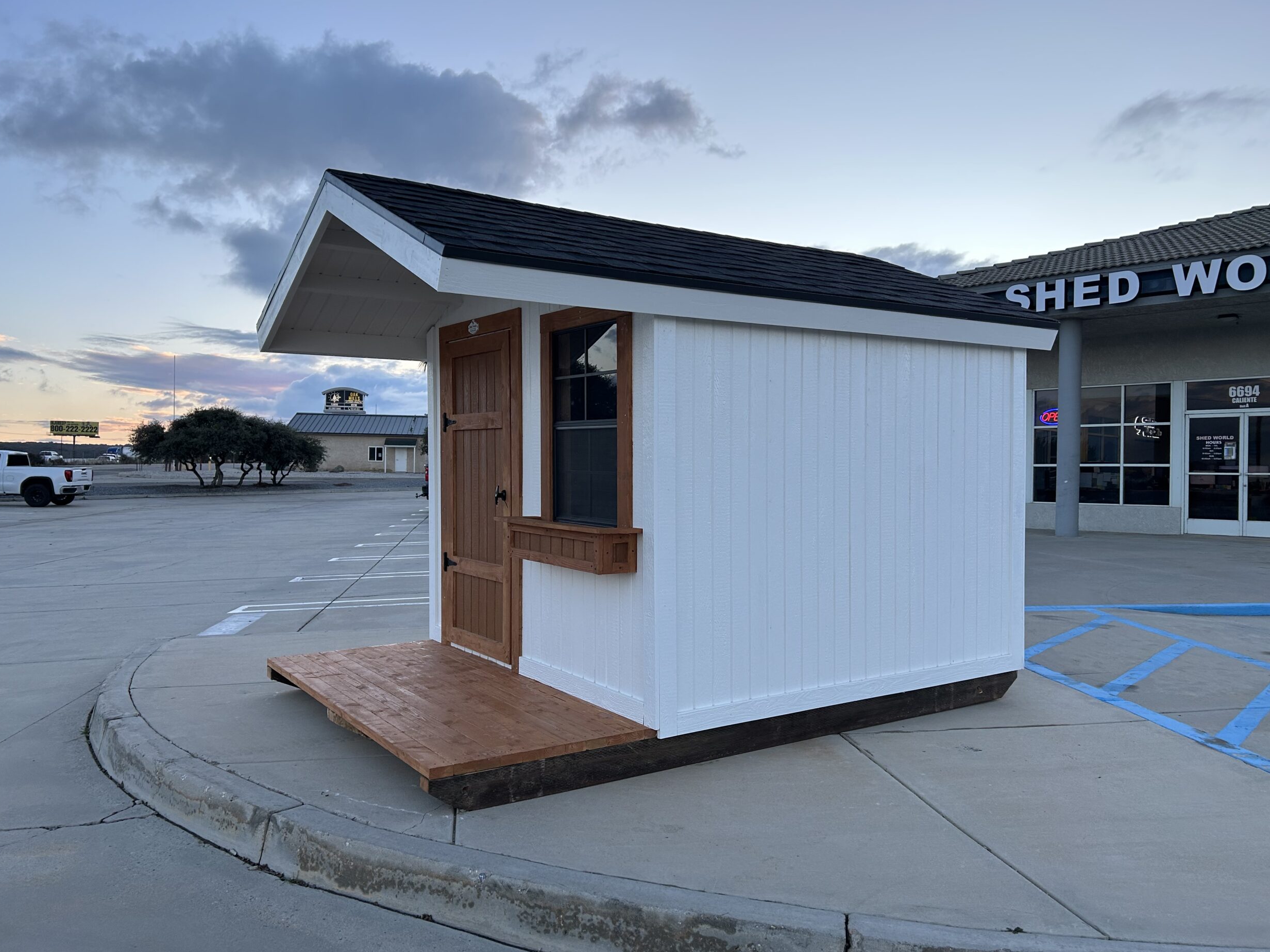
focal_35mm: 27
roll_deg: -0.4
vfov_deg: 51.4
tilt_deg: -0.5
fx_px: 991
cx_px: 635
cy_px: 483
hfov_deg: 65.3
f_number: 1.5
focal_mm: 5.7
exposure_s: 1/516
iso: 50
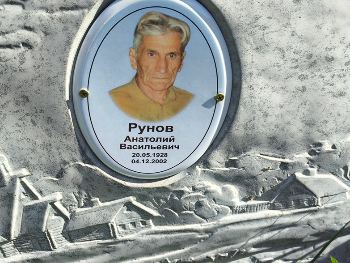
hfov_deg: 37.5
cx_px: 172
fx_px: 516
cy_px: 131
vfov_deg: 28.6
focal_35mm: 51
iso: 50
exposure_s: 1/737
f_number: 1.7
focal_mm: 4.71
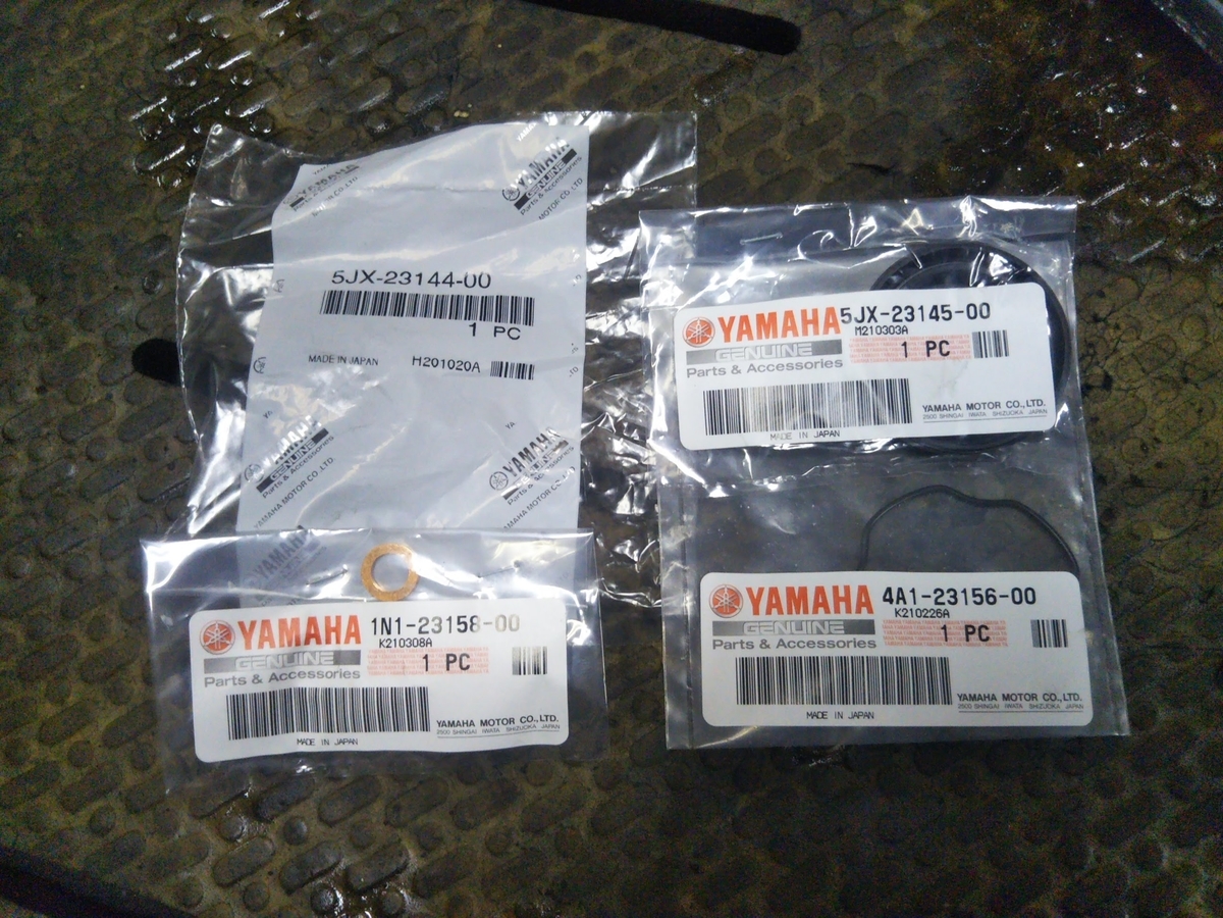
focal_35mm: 30
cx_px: 612
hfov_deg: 60.0
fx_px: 1060
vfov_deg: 46.8
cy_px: 459
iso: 223
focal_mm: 4
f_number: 2.2
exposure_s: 1/26
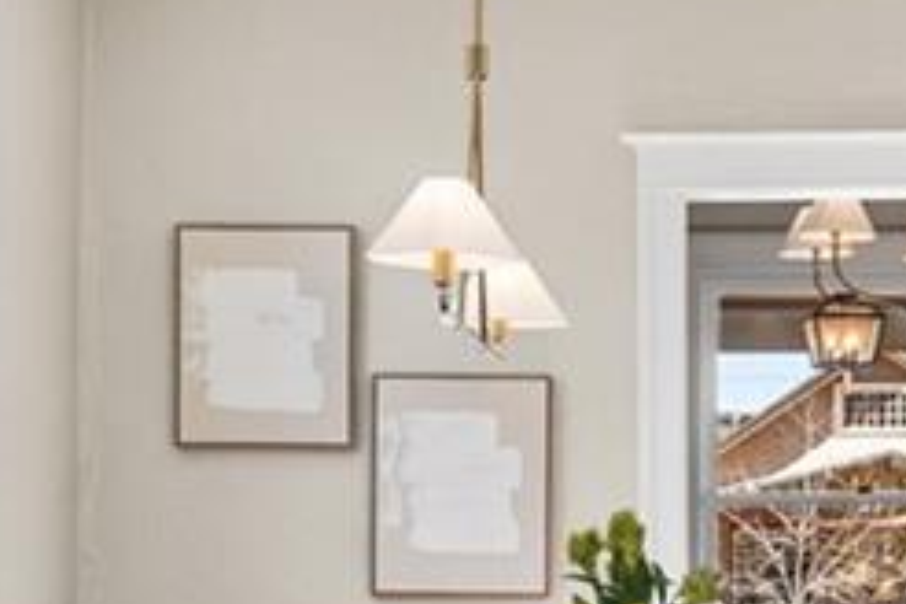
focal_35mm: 107
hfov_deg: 19.0
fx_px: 2699
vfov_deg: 12.7
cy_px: 563
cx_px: 637
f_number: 8
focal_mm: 16.5
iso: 200
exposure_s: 1/320
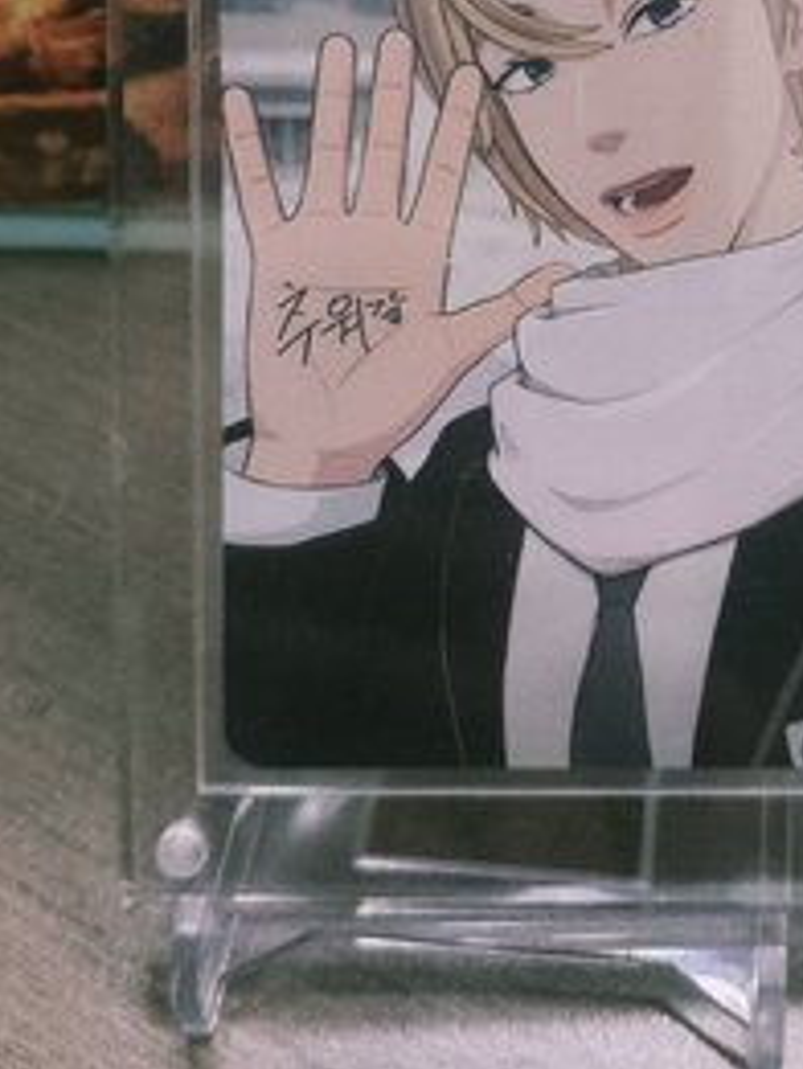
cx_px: 619
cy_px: 170
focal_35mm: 53
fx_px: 1638
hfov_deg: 27.1
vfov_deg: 34.7
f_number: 1.8
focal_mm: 4.84
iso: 400
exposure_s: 1/60.1
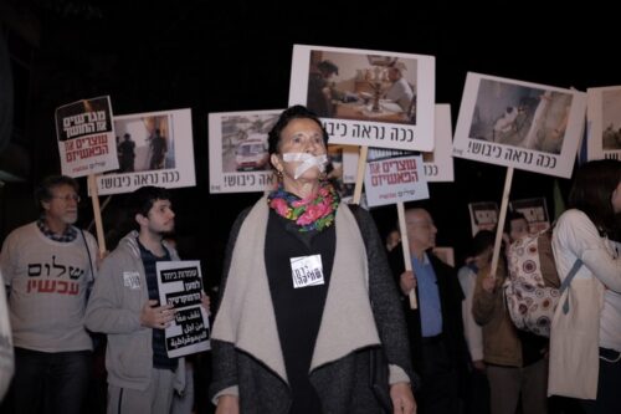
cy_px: 207
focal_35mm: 35
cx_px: 310
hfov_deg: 54.5
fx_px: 604
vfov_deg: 37.8
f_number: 1.4
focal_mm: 23
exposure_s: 1/320
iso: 1250
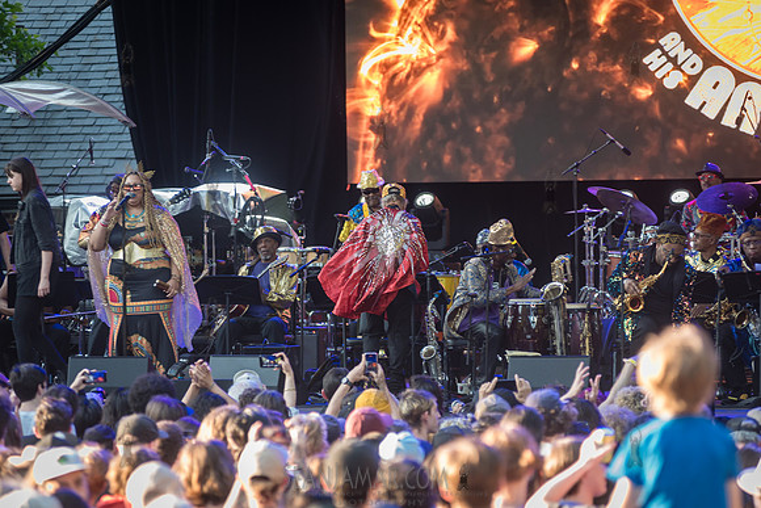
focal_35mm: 185
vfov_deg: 7.4
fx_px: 3911
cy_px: 254
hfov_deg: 11.1
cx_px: 380
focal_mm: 185
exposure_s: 1/200
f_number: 3.5
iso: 500
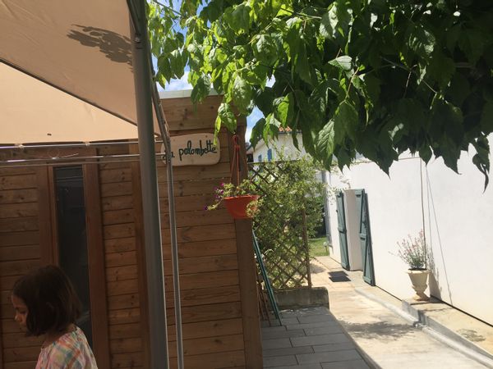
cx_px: 246
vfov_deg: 48.2
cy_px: 184
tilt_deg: +2.0
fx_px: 413
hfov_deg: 61.7
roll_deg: +1.5
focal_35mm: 29
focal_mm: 4.15
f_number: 2.2
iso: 32
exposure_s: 1/2083
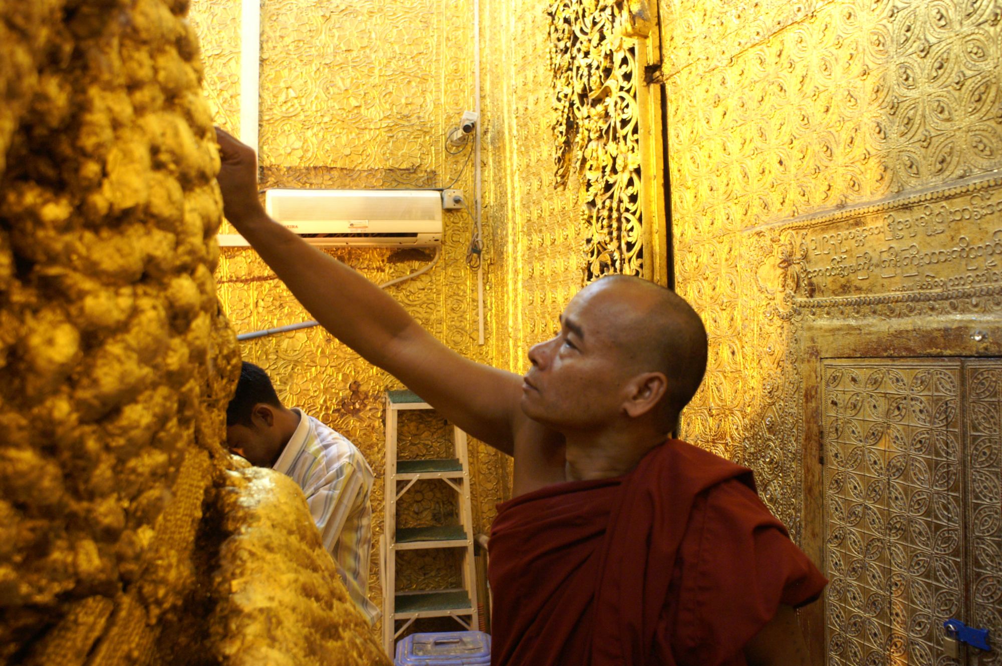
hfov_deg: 62.0
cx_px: 501
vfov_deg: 43.5
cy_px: 333
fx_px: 834
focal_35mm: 30
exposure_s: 1/25
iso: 800
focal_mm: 20
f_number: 4
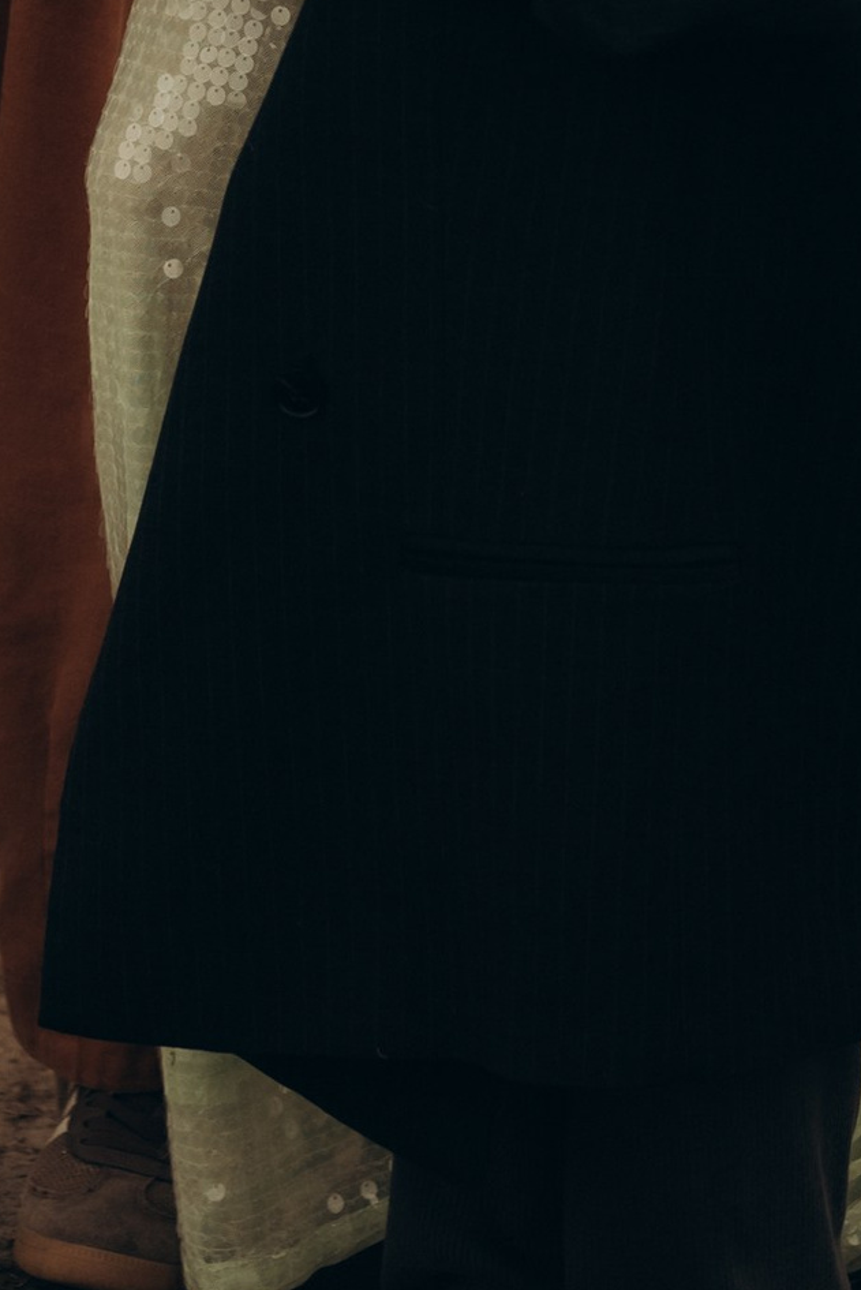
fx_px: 7274
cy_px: -581
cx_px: 252
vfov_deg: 9.9
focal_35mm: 203
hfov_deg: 6.8
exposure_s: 1/2500
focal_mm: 50
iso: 100
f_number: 1.8
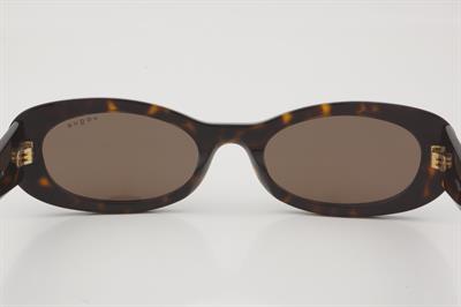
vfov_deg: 16.5
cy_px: 154
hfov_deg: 24.6
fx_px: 1056
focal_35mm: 82
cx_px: 230
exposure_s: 1/3
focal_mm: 55
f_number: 32
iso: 100
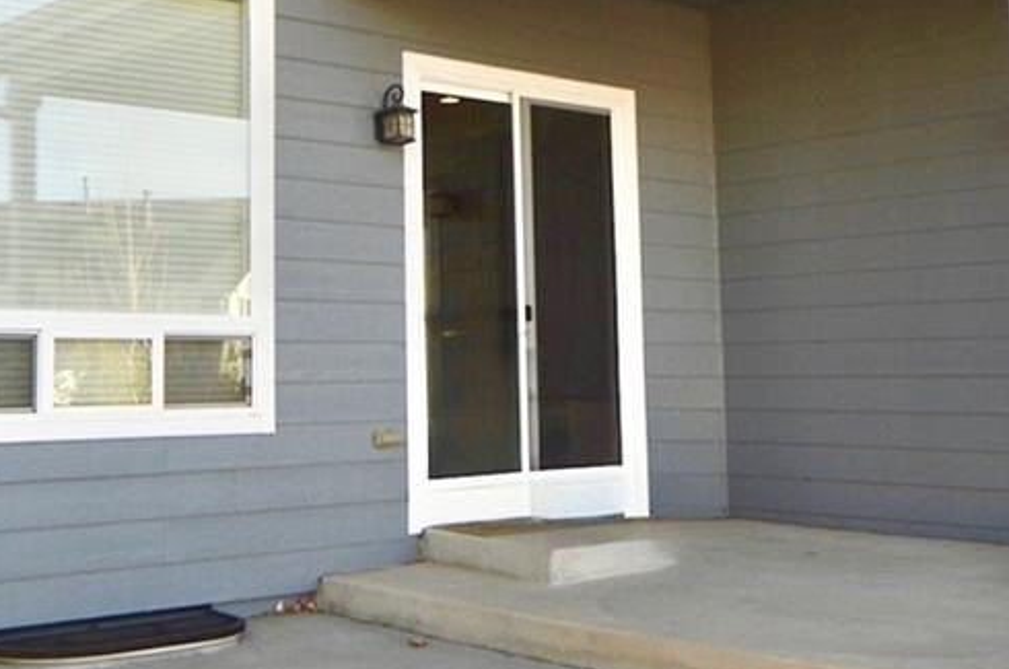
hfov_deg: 39.8
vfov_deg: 27.2
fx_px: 1371
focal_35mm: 49
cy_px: 197
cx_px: 317
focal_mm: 10
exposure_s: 1/160
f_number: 6.3
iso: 100
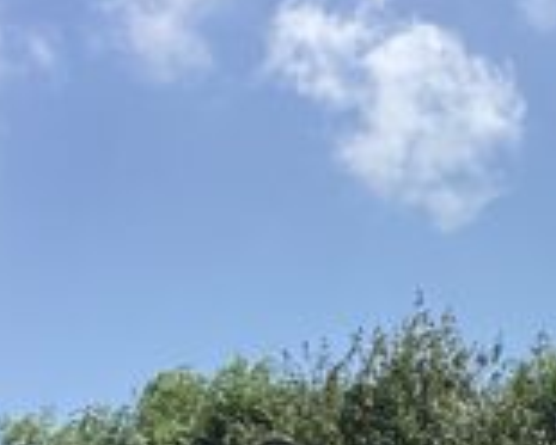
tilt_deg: -4.9
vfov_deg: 9.2
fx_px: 2551
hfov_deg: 12.1
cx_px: 721
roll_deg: +0.7
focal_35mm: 155
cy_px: 982
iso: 25
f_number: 2.4
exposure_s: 1/1481
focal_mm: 3.3
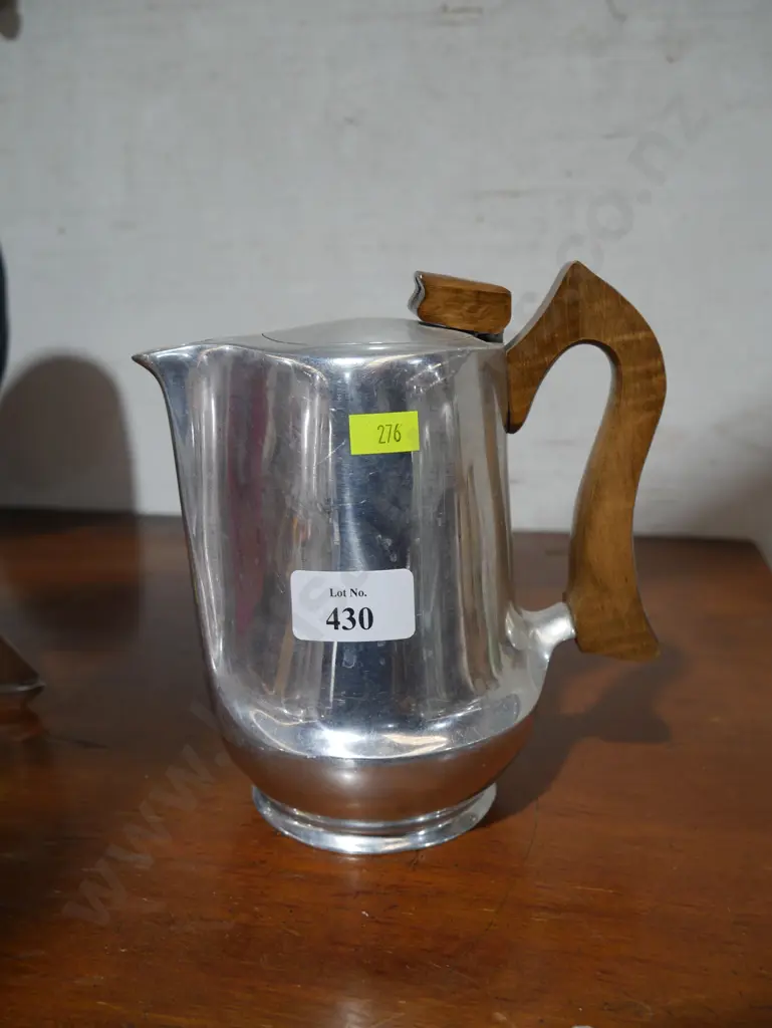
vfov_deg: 59.9
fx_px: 891
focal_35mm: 30
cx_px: 386
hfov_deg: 46.8
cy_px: 514
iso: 250
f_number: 3.6
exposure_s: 1/60
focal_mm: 15
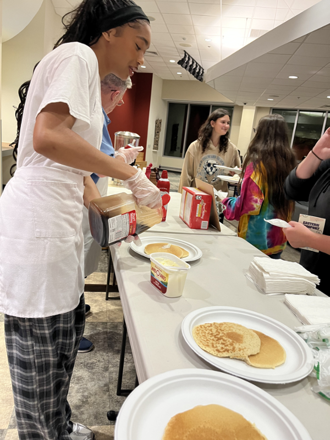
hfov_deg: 53.1
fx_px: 330
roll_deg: -5.9
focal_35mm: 26
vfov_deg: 67.3
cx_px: 165
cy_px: 220
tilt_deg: -14.5
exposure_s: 1/60
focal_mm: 5.1
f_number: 1.6
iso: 160
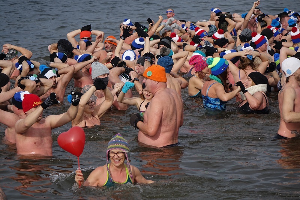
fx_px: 1666
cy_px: 100
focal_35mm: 200
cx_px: 150
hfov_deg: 10.3
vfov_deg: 6.9
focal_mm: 73.3
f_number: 4.5
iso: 125
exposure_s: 1/800
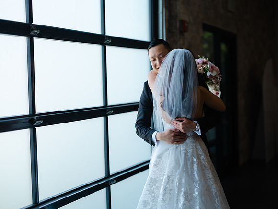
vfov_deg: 23.3
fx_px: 506
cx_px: 139
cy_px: 104
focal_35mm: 63
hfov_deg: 30.7
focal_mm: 80
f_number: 1.7
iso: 250
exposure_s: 1/1000
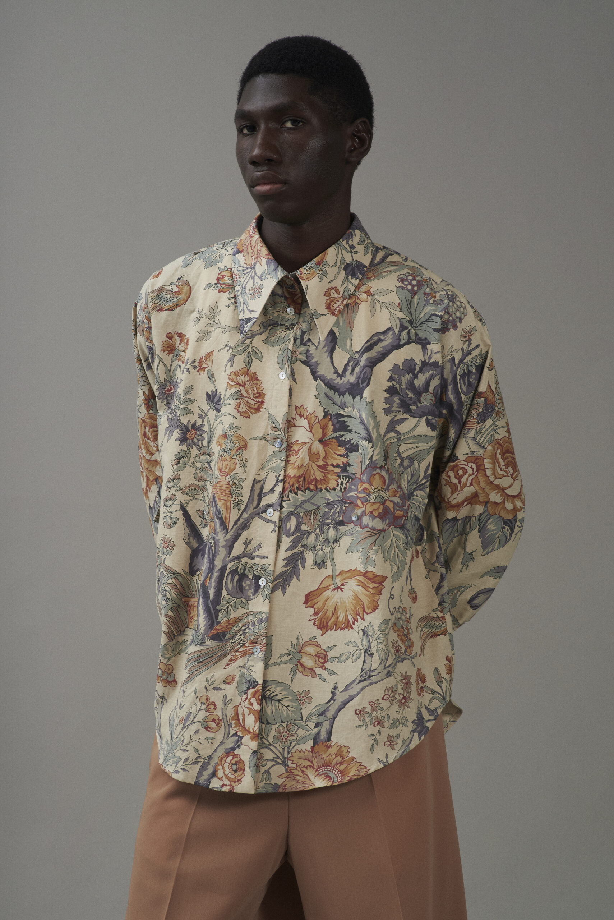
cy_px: 460
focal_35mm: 105
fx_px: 2684
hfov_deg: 13.1
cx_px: 307
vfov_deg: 19.4
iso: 200
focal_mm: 105
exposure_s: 1/160
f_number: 11
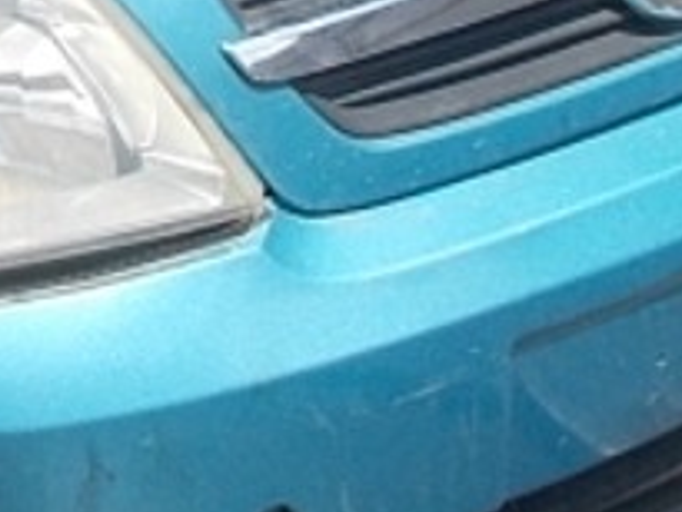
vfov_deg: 9.4
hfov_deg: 12.0
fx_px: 3036
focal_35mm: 154
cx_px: -434
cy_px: -284
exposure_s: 1/125
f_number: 8
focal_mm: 4.6
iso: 80
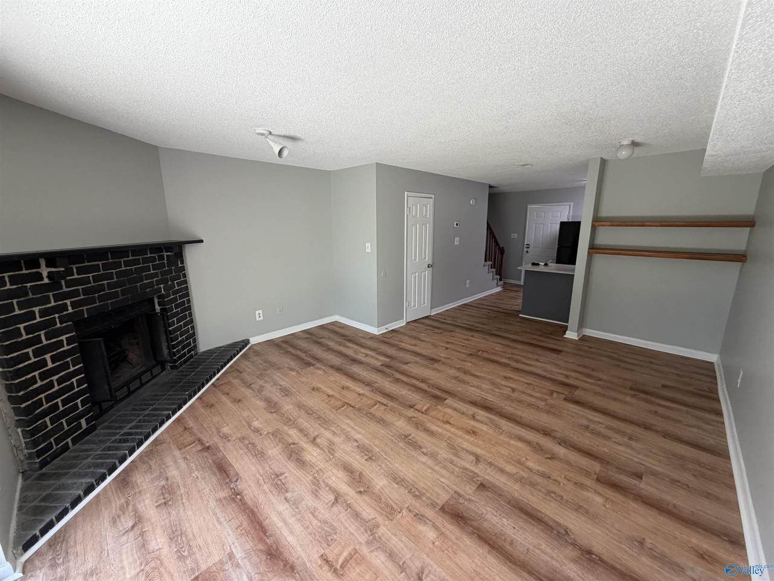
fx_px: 313
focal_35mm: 14
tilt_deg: -11.8
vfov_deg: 85.7
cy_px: 290
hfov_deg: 102.1
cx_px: 387
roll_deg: +0.8
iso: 200
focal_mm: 2.22
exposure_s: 1/121
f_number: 2.2
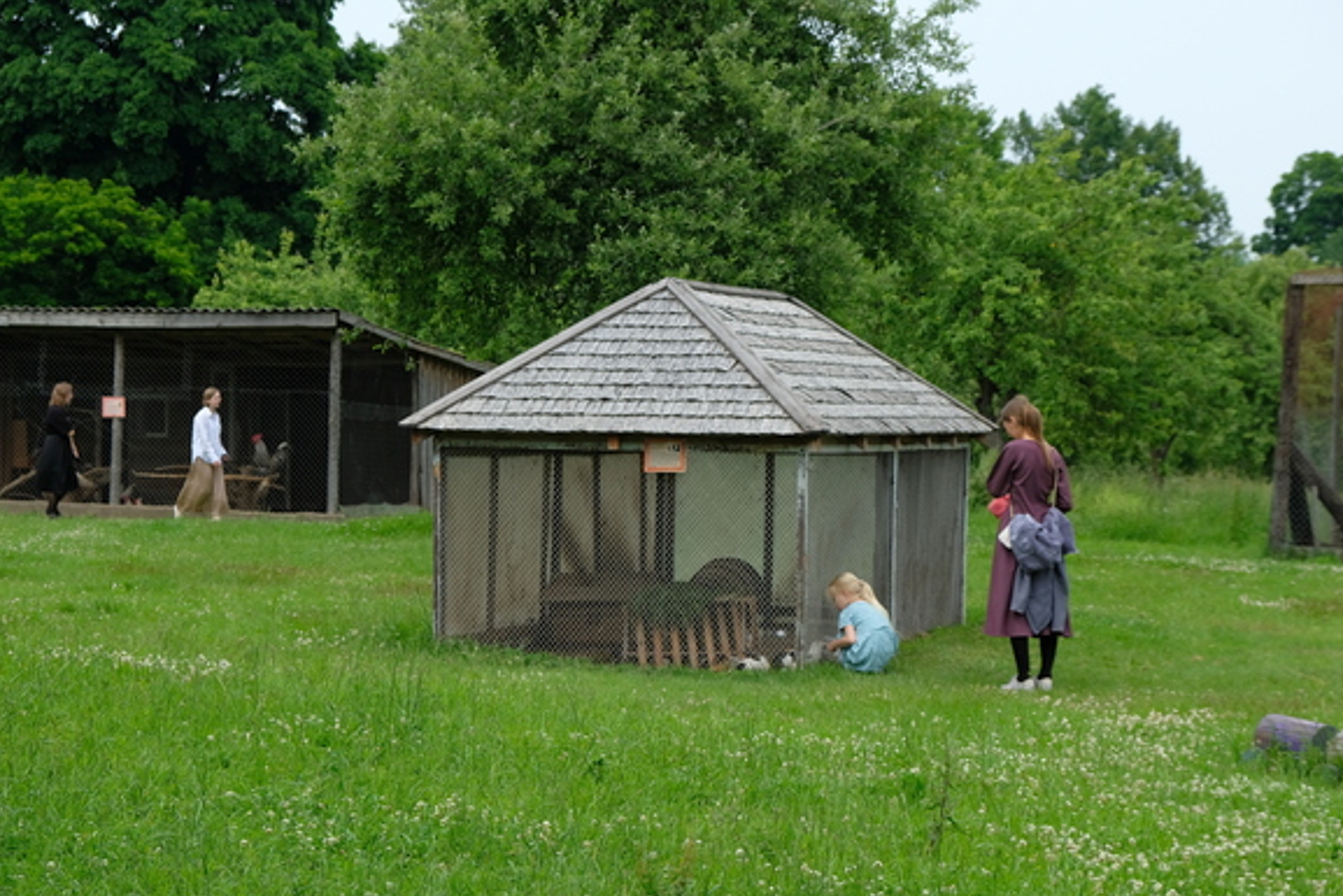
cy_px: 441
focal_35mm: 92
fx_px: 3433
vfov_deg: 14.9
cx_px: 684
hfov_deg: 22.1
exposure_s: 1/400
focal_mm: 55
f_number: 5.6
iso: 200
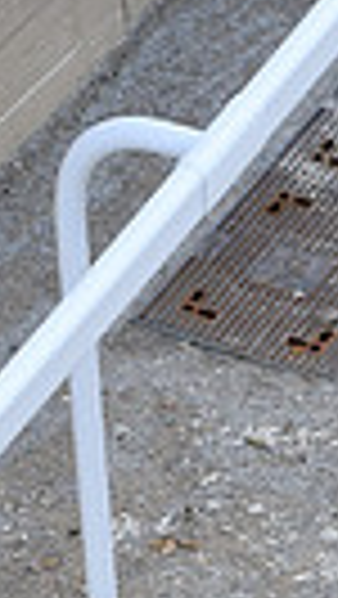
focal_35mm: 297
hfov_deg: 4.1
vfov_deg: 7.0
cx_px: 577
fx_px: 4723
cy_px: 1268
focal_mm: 65
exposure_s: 1/800
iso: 800
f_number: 4.5
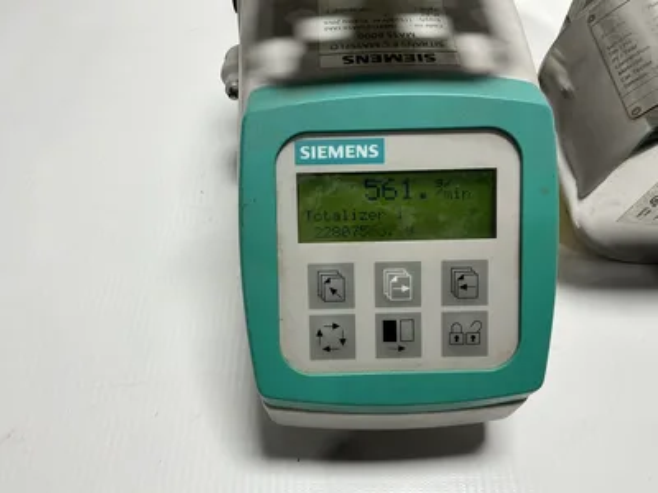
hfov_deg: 63.4
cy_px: 246
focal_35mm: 28
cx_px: 329
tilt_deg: -50.1
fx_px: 532
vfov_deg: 49.7
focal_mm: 3
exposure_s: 1/173
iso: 20
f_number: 1.8
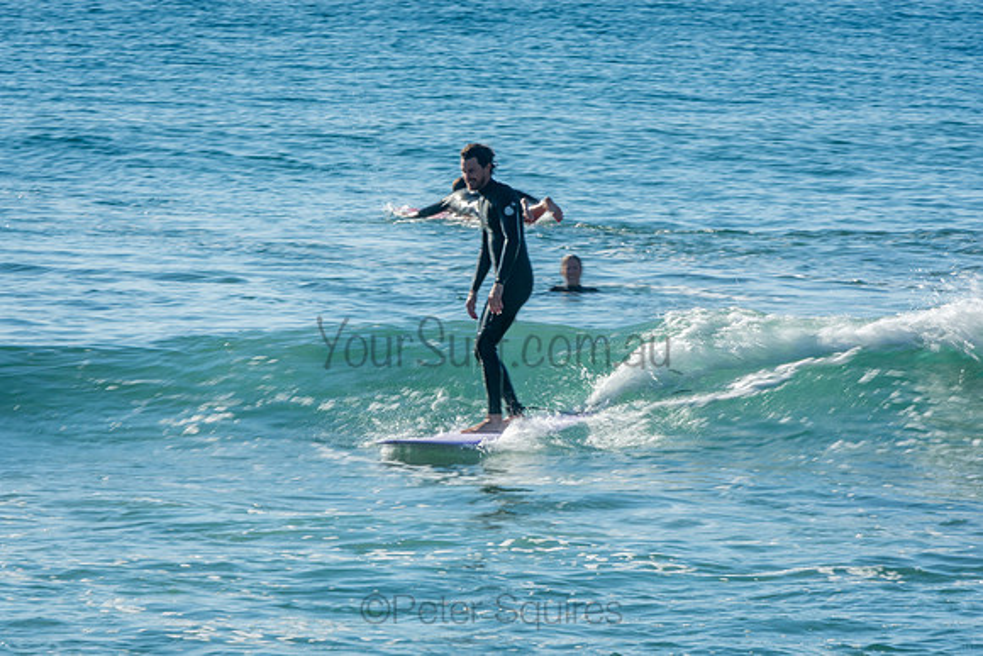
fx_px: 12699
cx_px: 492
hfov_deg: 4.4
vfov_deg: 3.0
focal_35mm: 465
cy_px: 328
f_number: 22
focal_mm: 310
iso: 100
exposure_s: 1/30
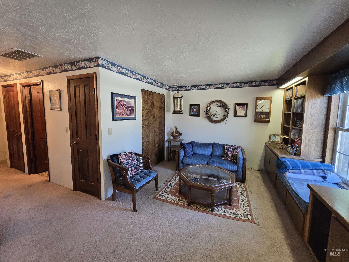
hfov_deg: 106.2
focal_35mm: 13
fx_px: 131
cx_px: 174
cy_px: 131
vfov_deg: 89.9
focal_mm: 2.2
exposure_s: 1/60
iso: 320
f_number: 2.2
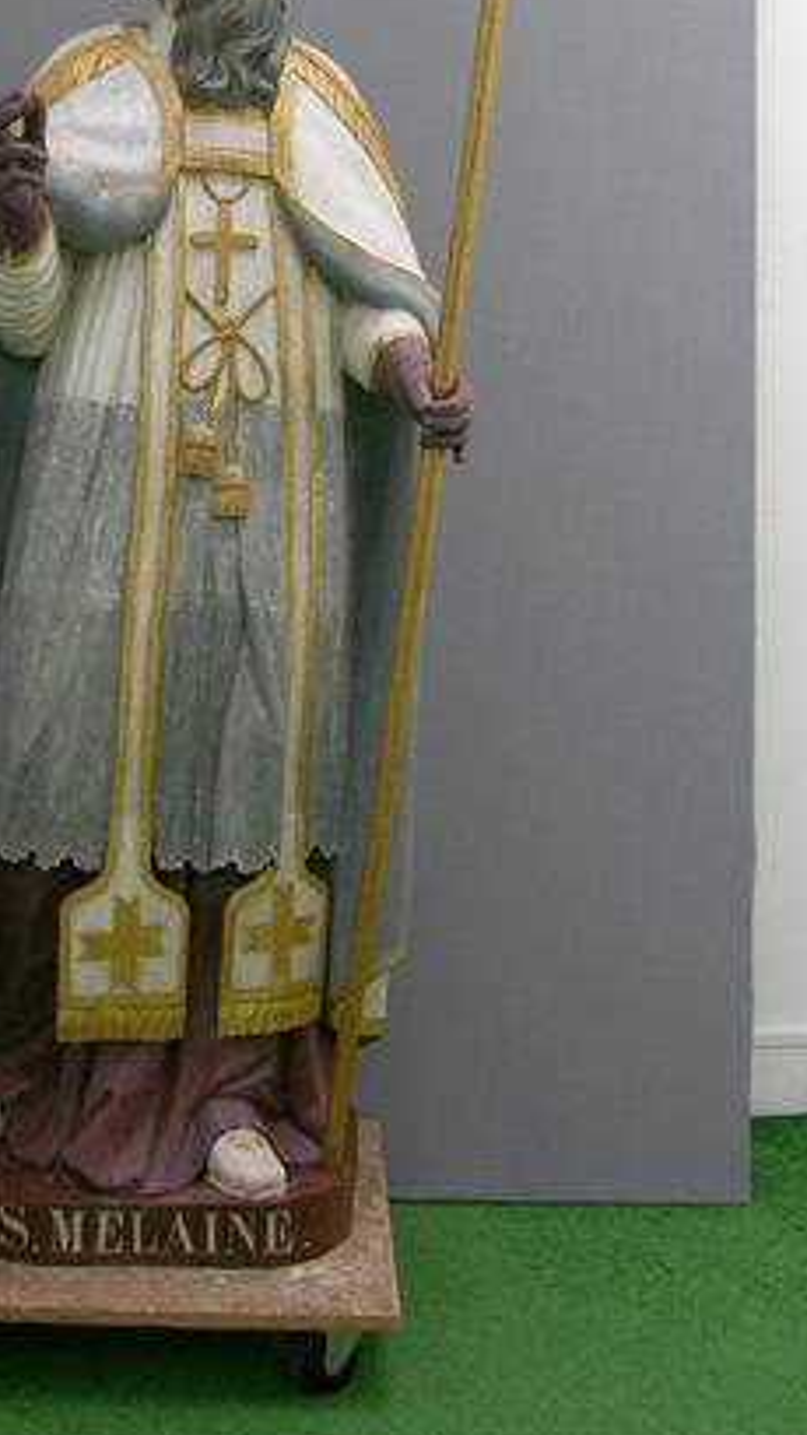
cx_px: 281
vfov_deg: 36.8
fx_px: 2131
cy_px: 463
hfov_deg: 21.4
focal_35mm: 56
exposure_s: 1/68.8
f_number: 4
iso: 200
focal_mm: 8.9
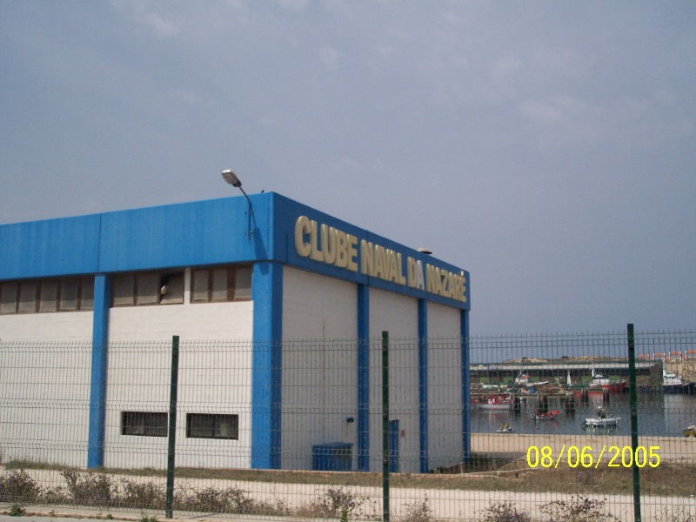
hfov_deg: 49.0
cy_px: 261
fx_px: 764
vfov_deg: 37.7
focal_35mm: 38
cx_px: 348
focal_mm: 8
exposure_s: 1/1000
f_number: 4.8
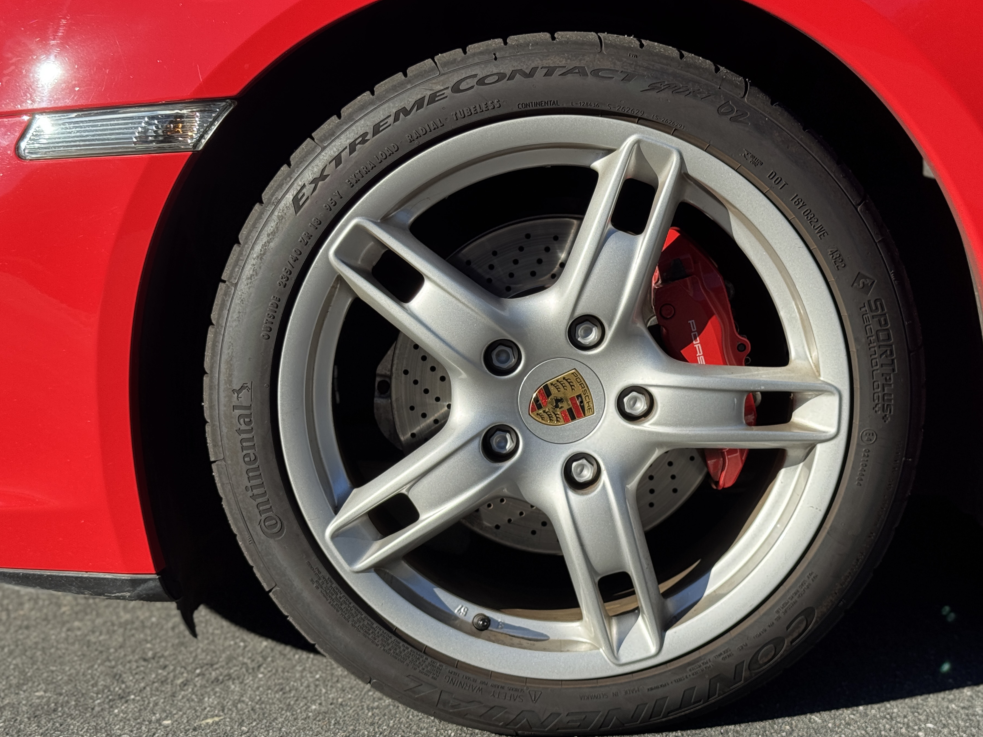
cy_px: 361
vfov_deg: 27.0
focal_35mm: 54
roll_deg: +2.2
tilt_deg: -9.0
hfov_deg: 35.5
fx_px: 1533
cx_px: 503
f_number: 1.78
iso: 64
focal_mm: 6.76
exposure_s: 1/2513
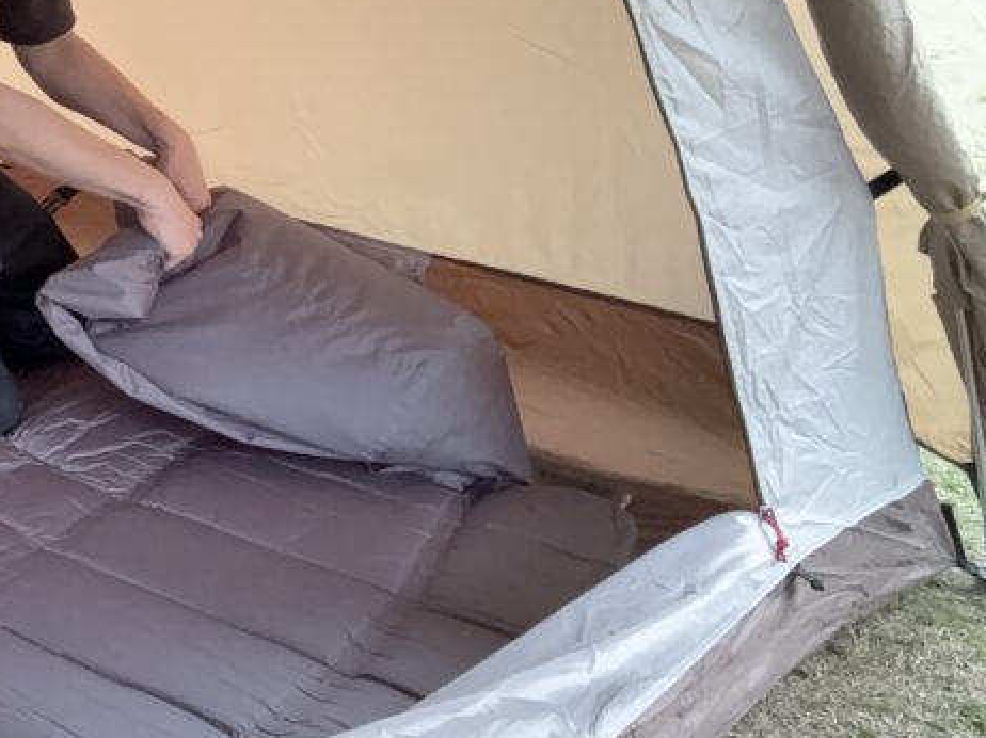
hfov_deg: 33.0
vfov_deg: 28.5
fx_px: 1452
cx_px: -90
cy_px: 348
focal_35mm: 51
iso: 250
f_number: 1.9
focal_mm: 2.69
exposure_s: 1/60
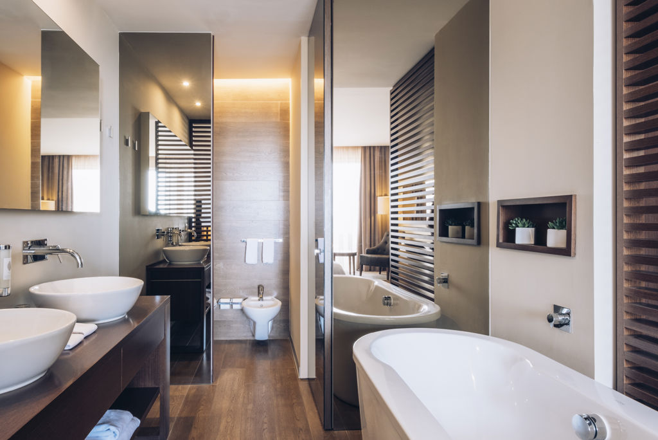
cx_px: 329
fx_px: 366
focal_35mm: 20
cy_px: 220
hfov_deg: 83.9
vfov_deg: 62.0
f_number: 13
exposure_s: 1
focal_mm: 13.2
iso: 250
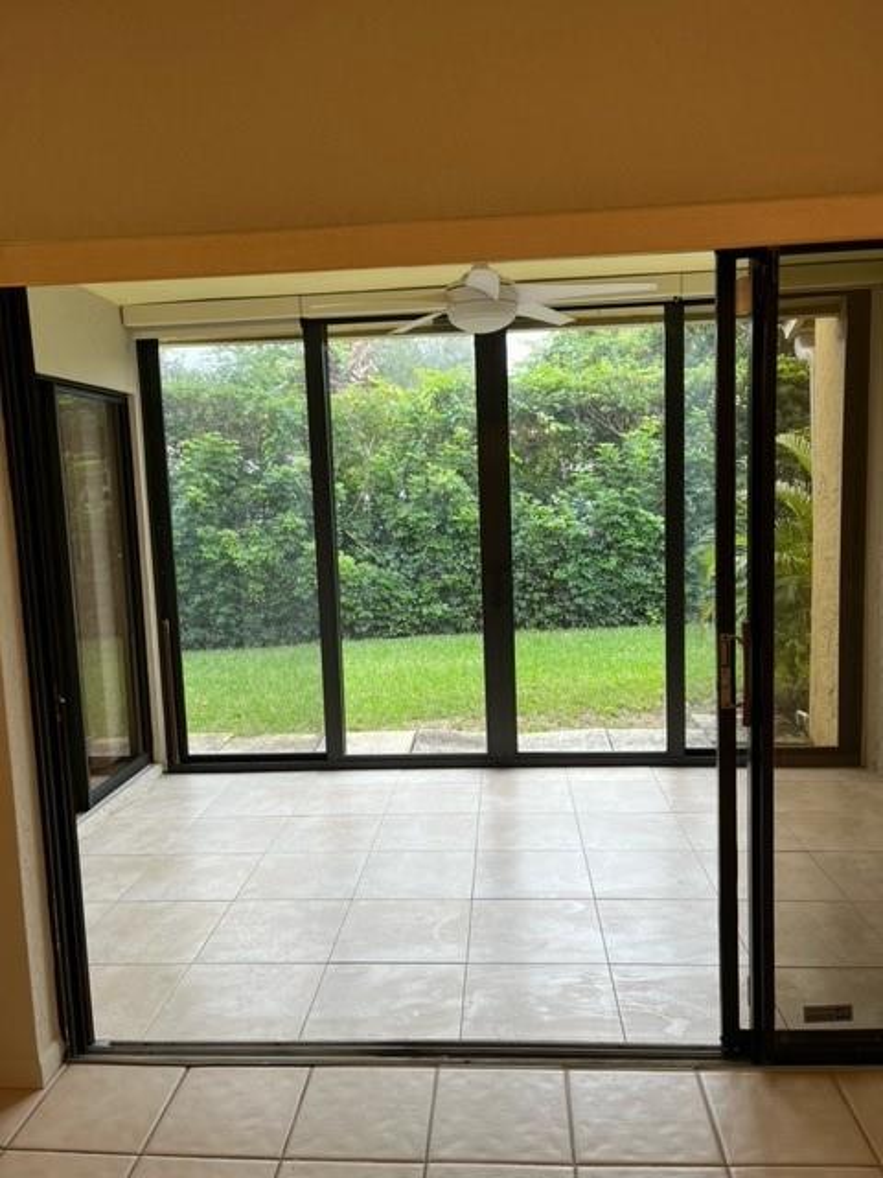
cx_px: 442
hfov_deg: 53.1
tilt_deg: -7.5
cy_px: 589
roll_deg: +3.0
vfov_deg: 67.3
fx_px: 884
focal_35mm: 26
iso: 40
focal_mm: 5.1
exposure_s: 1/120
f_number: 1.6
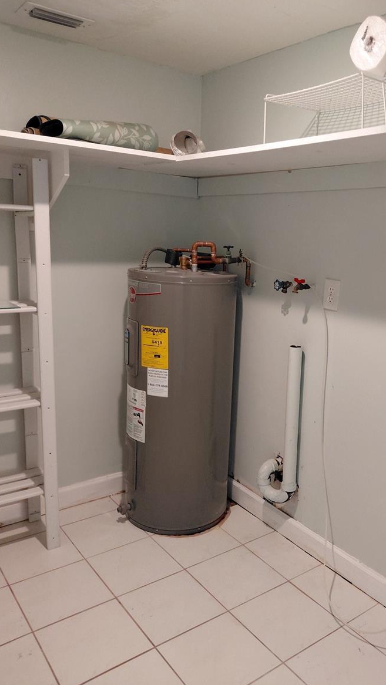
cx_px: 247
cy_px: 338
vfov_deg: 67.9
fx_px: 509
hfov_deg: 41.2
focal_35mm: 28
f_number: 1.8
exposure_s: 1/60
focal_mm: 4.69
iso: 250
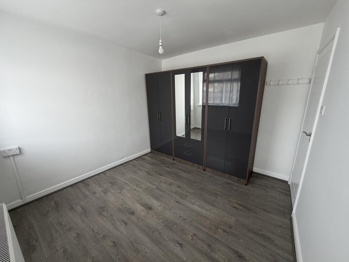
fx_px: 141
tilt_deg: -14.3
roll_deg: +0.0
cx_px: 174
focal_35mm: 14
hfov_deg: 102.1
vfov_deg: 85.7
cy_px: 131
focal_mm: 2.22
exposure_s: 1/121
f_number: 2.2
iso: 125
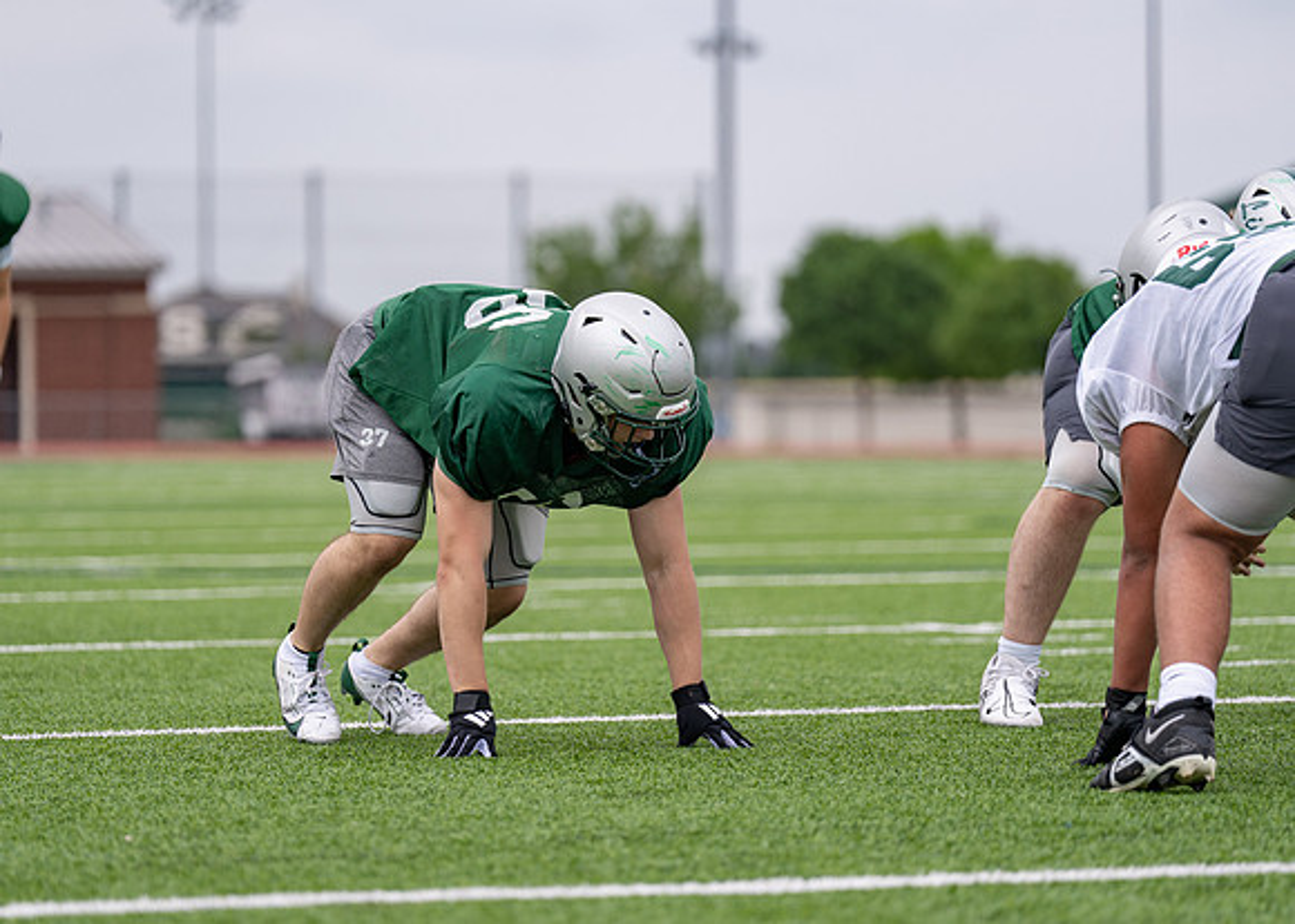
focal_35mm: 174
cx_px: 570
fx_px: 6399
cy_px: 468
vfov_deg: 8.3
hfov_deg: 11.6
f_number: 2.8
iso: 160
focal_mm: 157
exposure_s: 1/2500
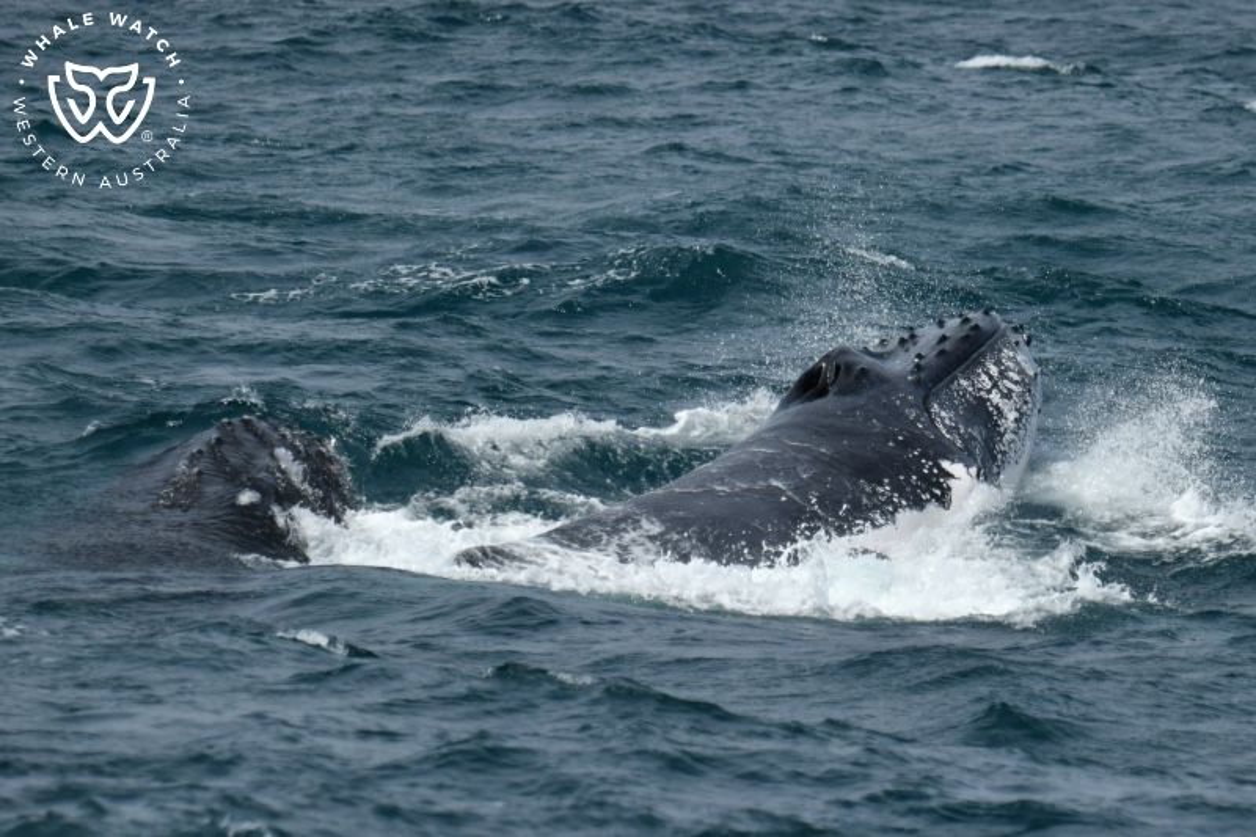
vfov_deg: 3.8
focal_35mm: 360
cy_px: 418
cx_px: 628
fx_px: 12557
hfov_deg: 5.7
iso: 640
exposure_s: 1/8000
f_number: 6
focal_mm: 360
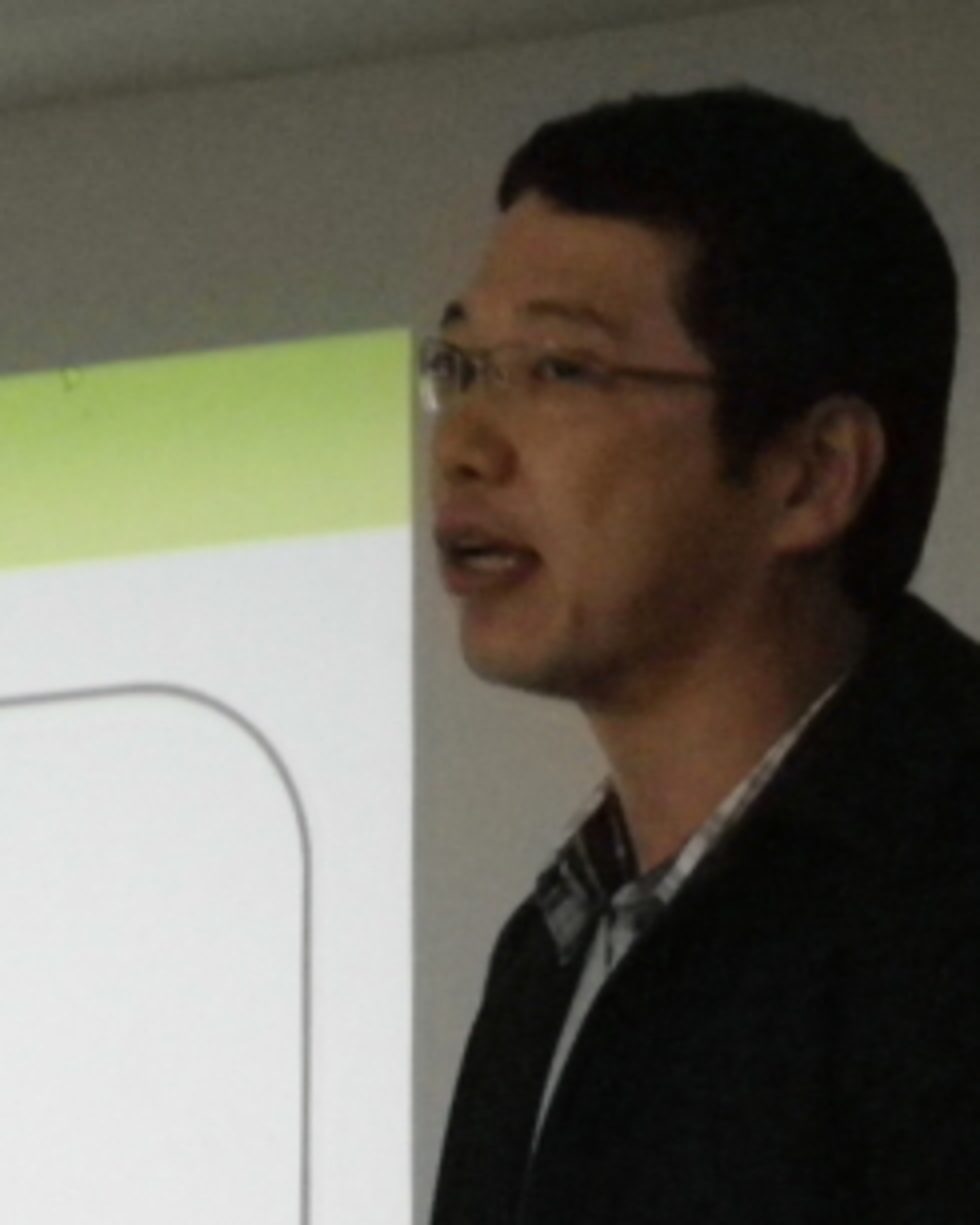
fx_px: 5725
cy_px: 941
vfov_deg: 12.2
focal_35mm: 158
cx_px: 528
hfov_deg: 9.8
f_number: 4.6
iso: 800
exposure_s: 1/30
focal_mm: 11.1
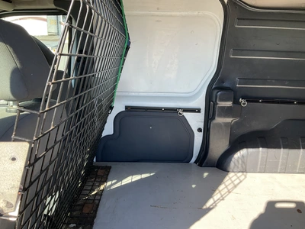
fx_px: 256
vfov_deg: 48.2
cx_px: 152
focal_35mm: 29
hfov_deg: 61.7
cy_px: 114
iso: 20
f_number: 1.8
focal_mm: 3
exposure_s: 1/146
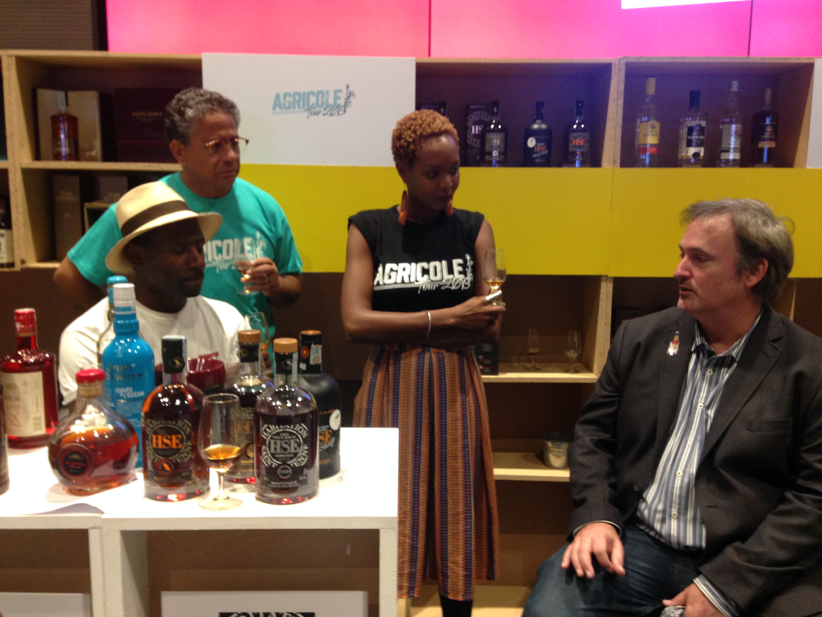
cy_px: 308
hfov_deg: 55.4
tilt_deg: -9.8
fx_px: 784
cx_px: 411
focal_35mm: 33
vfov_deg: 42.9
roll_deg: -0.8
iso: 160
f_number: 2.4
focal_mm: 4.12
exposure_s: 1/20
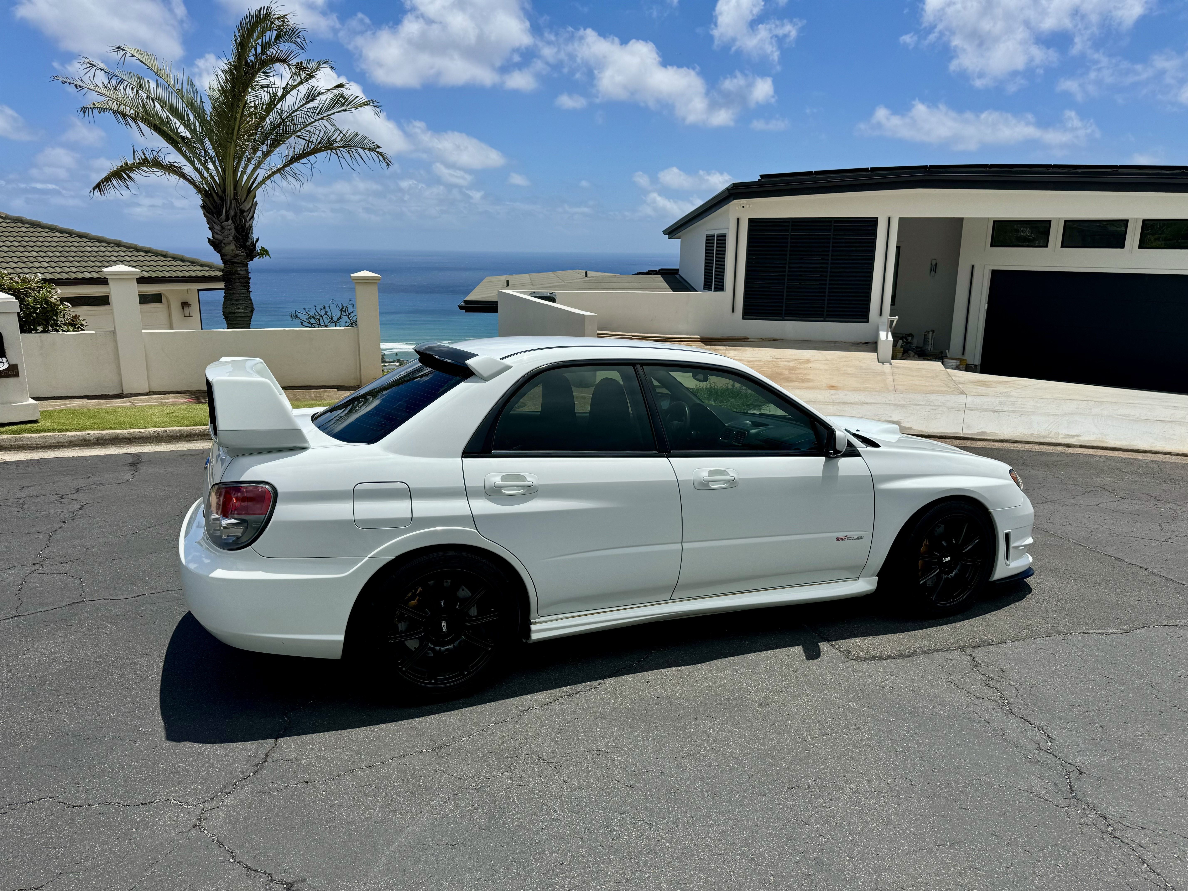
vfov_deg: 56.8
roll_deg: -0.6
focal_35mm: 24
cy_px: 446
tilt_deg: -13.8
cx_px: 594
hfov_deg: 71.6
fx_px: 824
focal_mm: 6.76
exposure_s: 1/9009
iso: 80
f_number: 1.78
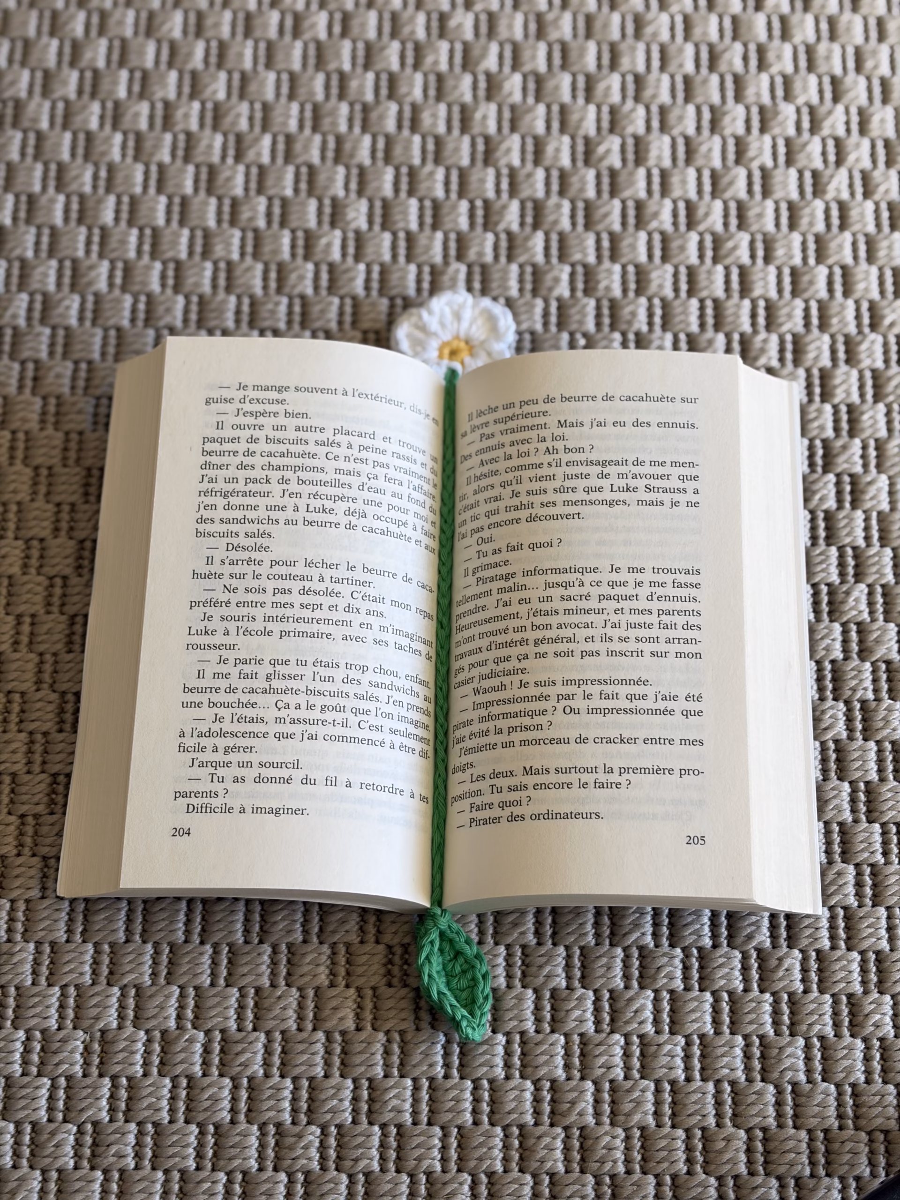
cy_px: 600
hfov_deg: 28.0
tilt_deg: -68.6
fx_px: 1803
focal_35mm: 52
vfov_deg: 36.8
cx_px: 450
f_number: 1.6
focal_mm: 5.96
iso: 25
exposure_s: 1/121
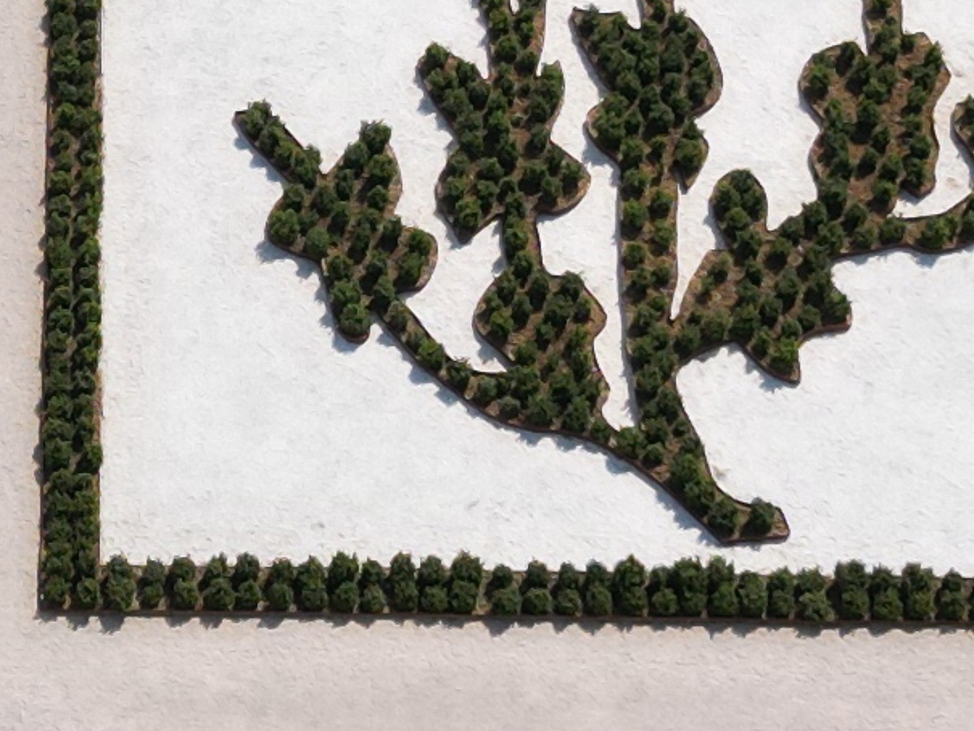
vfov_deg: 9.2
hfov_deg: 12.2
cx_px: 29
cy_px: -60
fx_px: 4503
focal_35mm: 160
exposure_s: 1/3200
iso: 140
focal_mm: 6.72
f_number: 1.7
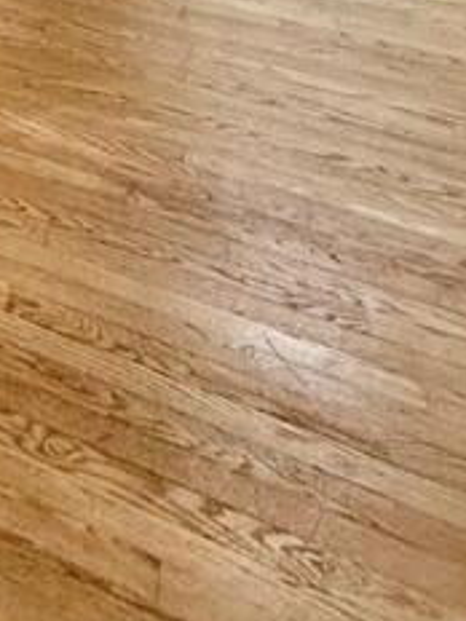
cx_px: -303
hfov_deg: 20.2
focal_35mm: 58
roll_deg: +0.9
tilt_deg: -0.9
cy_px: -509
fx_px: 1041
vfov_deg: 21.3
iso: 125
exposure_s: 1/120
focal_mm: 2.22
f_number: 2.2
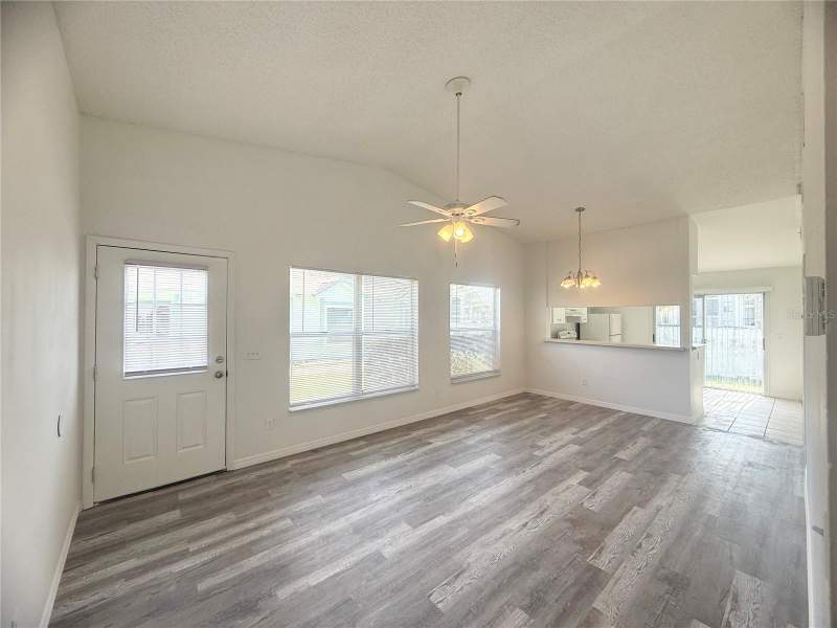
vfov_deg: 85.7
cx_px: 418
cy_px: 314
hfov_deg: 102.1
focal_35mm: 14
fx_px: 339
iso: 64
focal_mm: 2.22
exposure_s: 1/217
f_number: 2.2
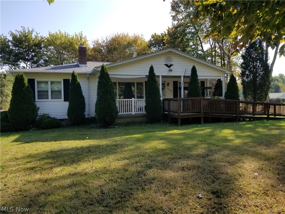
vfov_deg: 53.1
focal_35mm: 26
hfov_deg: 67.3
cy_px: 107
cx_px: 142
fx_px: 214
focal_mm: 4.3
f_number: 1.7
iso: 50
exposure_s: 1/1517
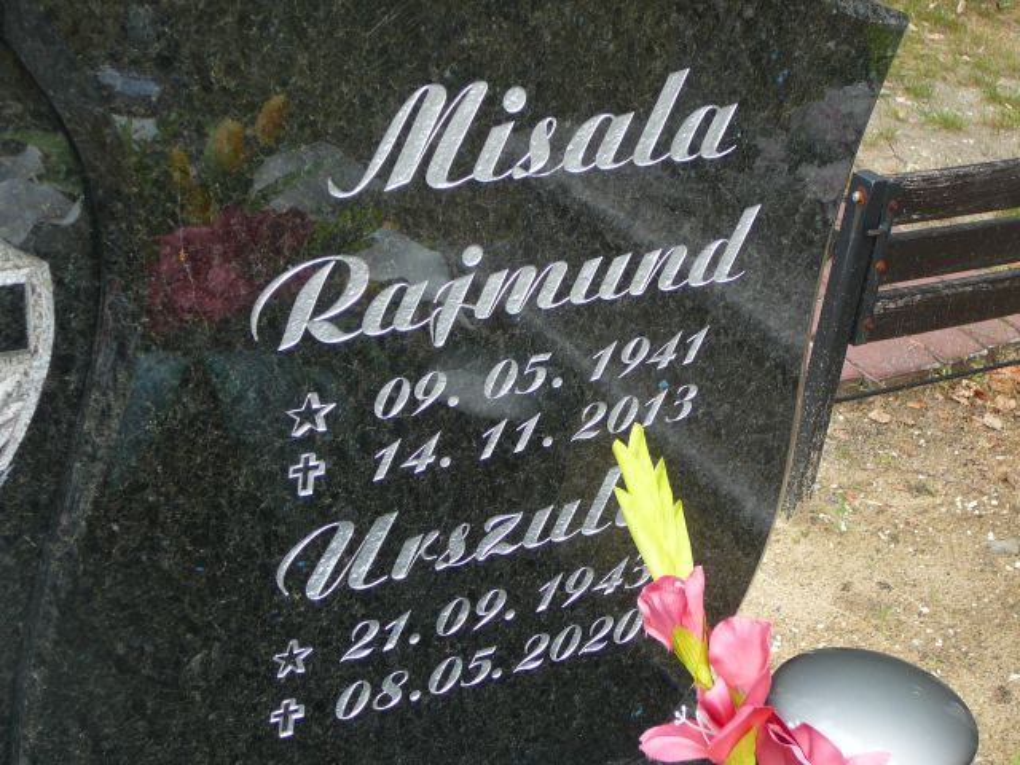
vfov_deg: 24.8
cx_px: 510
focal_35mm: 59
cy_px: 382
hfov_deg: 32.7
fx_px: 1739
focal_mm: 8.7
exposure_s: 1/160
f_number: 3.5
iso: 80
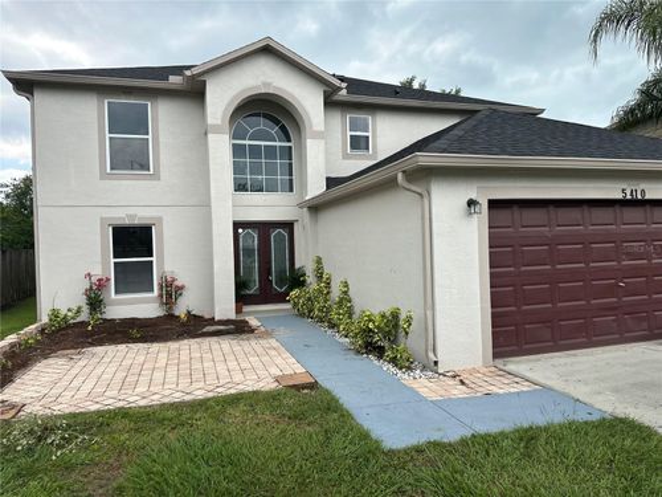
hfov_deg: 71.6
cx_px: 331
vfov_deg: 56.8
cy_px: 248
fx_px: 459
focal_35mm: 24
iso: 80
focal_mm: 6.86
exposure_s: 1/1289
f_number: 1.78
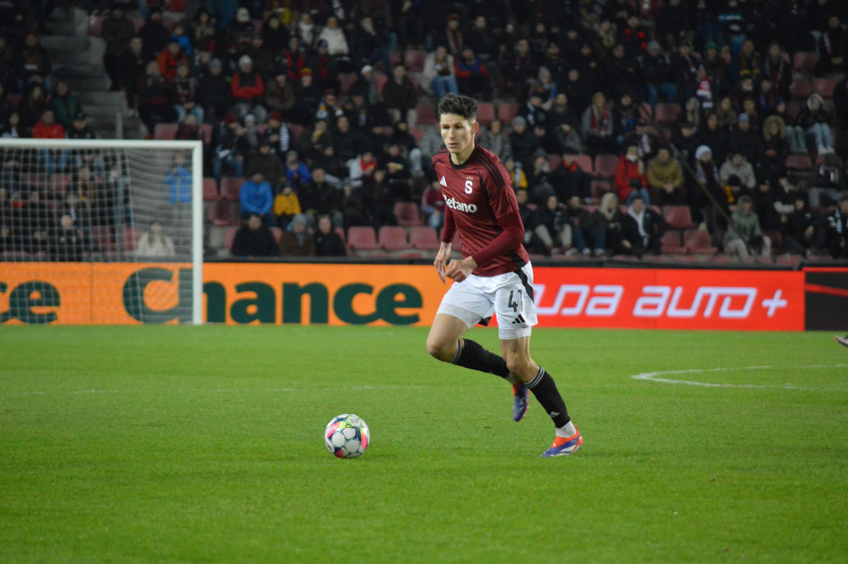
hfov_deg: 6.2
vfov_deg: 4.2
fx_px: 7766
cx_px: 424
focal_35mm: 330
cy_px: 282
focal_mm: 220
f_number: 5.3
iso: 3200
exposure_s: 1/640
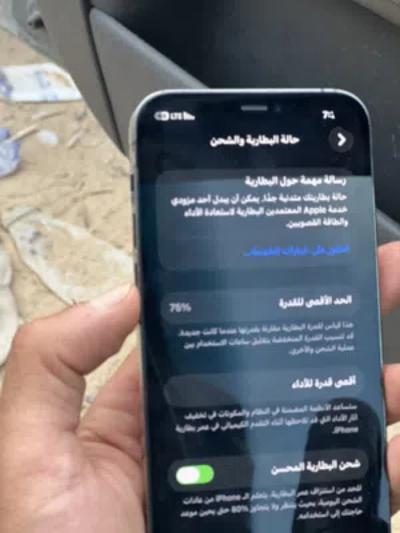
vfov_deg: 25.3
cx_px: 200
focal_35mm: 77
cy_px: 266
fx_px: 1186
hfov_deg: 19.1
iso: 200
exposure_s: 1/121
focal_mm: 9
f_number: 2.8
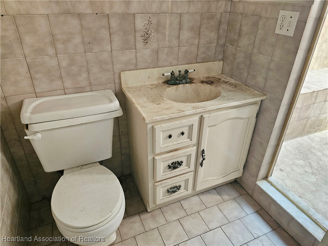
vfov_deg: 58.9
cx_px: 164
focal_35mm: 23
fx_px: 218
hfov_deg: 73.9
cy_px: 123
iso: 640
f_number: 1.7
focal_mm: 6.3
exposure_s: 1/120
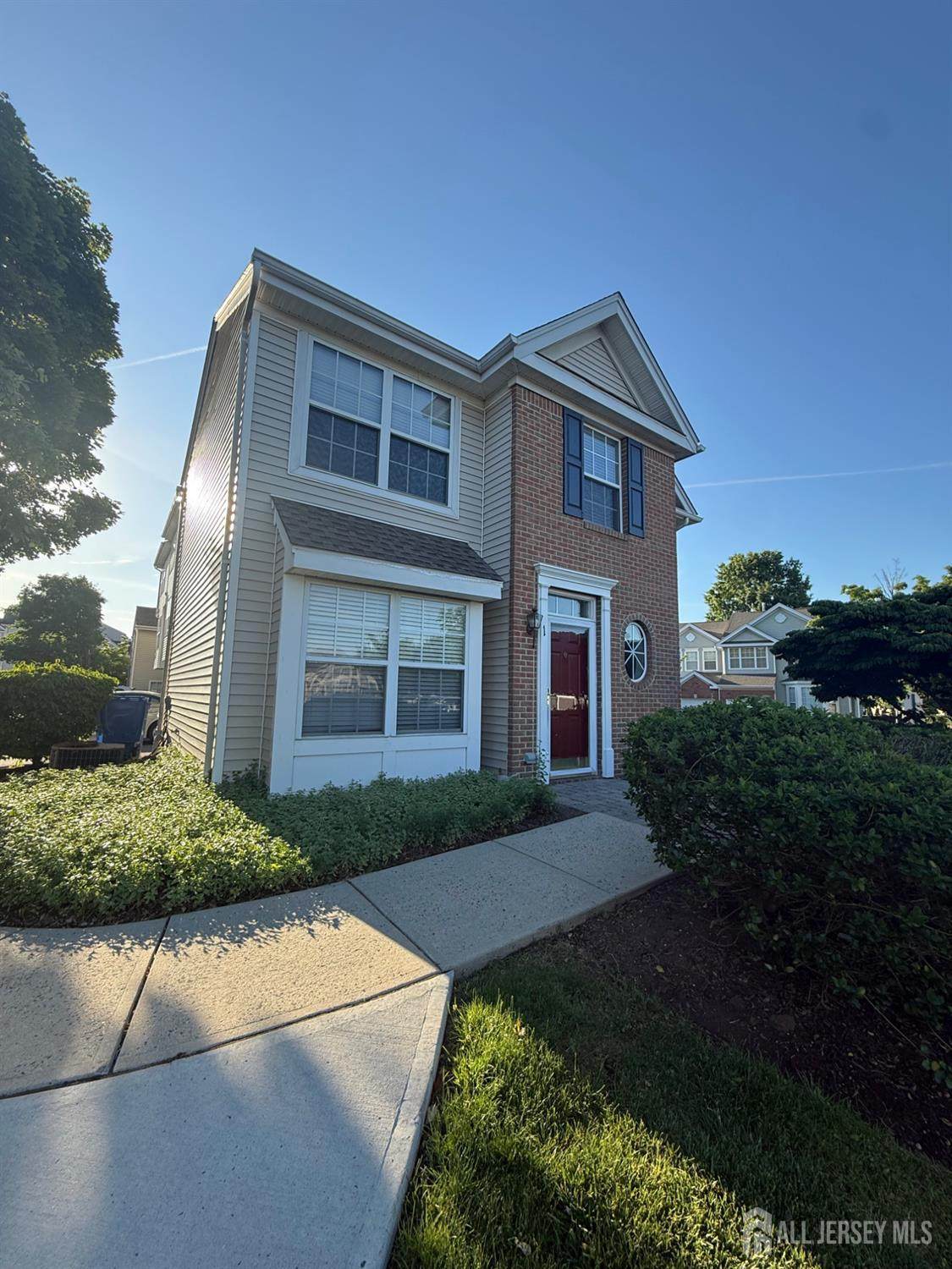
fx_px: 513
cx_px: 476
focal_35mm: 14
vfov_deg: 102.1
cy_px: 634
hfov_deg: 85.7
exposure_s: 1/535
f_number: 2.2
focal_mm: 2.22
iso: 64
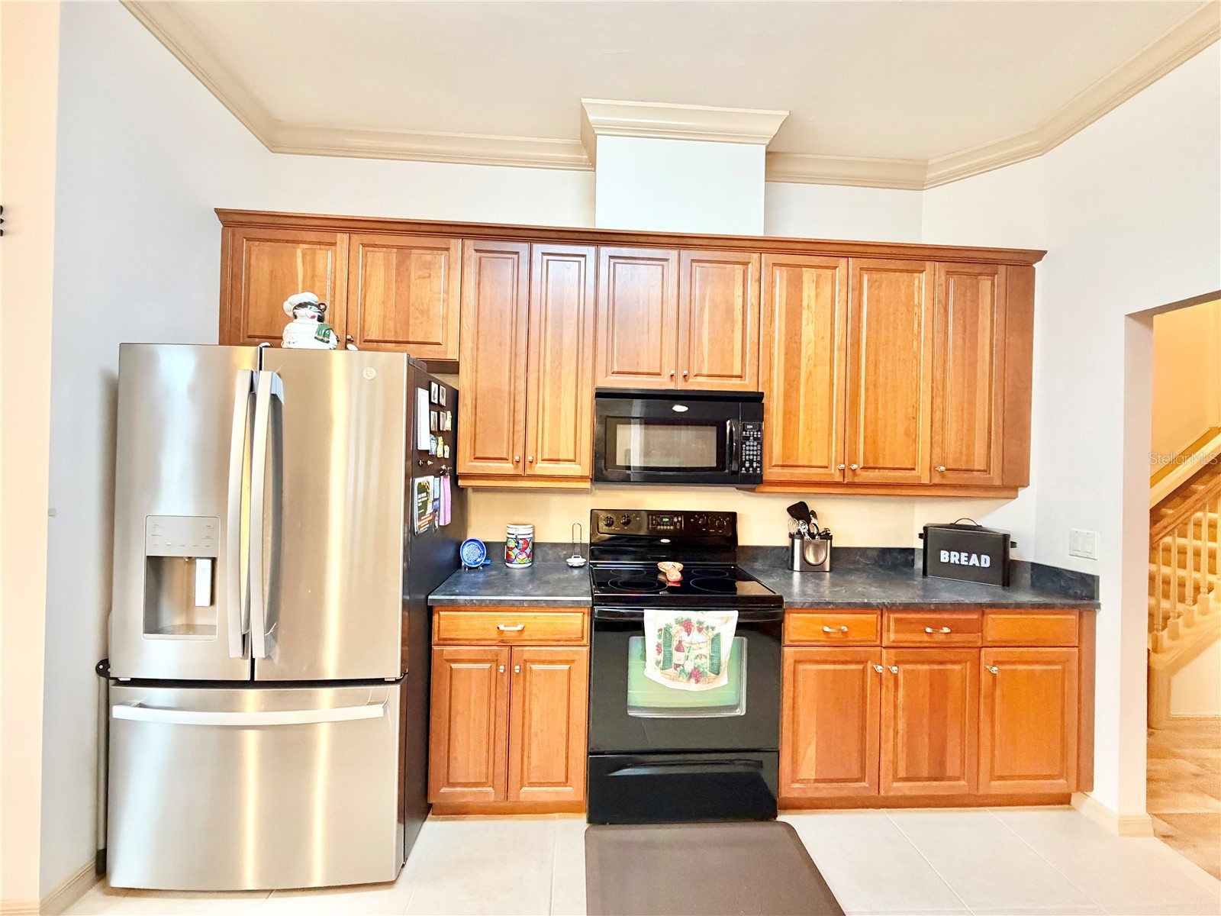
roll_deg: -0.6
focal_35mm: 14
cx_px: 610
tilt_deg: -0.4
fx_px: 494
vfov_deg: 85.7
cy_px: 458
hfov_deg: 102.1
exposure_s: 1/60
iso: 640
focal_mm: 2.22
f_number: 2.2
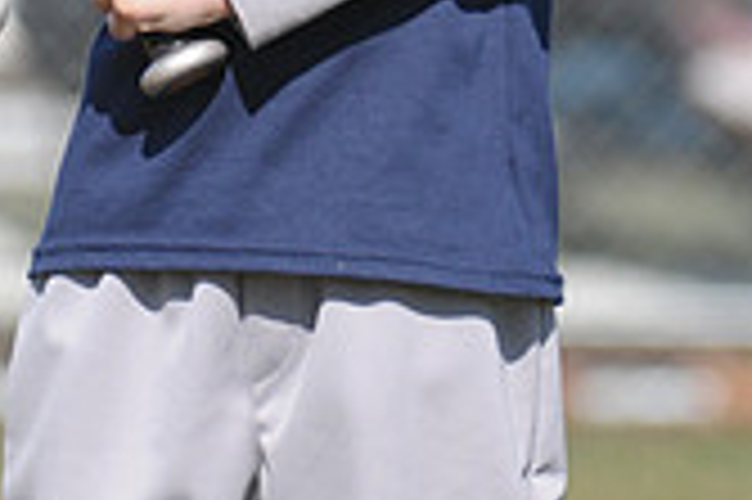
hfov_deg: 2.0
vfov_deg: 1.3
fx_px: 21807
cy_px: -331
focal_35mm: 1045
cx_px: 324
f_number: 4.5
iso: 400
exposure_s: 1/2500
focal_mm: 200
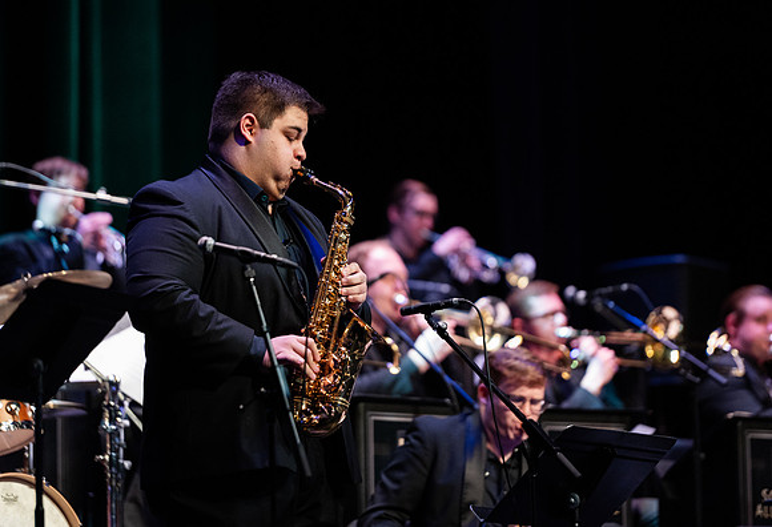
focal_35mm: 214
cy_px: 258
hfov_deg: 9.6
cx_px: 368
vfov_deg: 6.5
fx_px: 4616
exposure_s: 1/320
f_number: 2.8
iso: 4000
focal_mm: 200
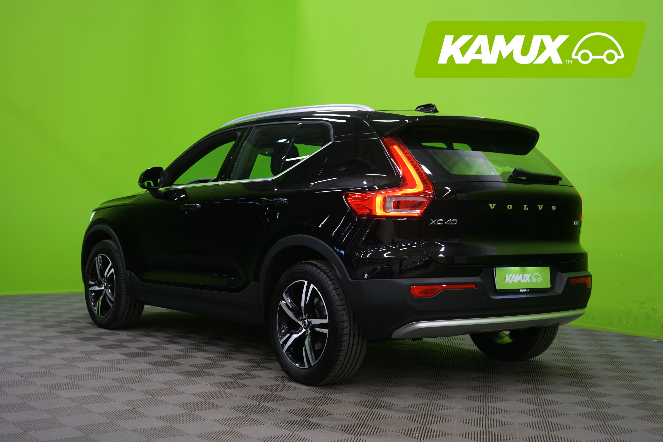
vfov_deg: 27.5
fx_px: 902
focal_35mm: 49
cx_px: 332
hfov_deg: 40.3
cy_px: 221
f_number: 5
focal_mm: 49
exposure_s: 1/8
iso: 400
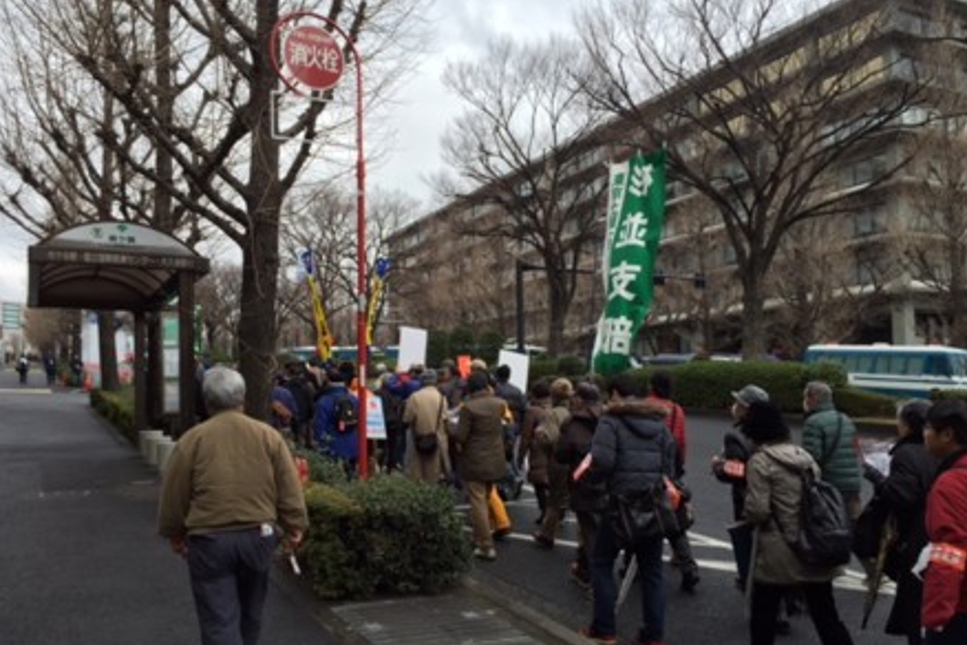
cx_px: 475
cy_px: 358
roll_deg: +0.4
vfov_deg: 42.3
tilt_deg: +2.1
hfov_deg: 60.3
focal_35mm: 31
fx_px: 833
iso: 32
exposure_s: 1/306
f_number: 2.2
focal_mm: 4.15
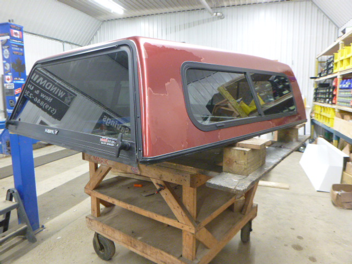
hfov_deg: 69.4
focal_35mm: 25
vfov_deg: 54.9
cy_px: 132
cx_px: 176
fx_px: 254
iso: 400
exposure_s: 1/10
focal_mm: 4.5
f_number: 3.9
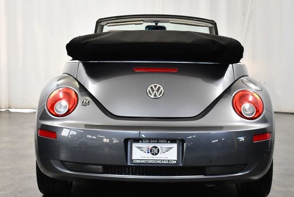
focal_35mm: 73
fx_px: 597
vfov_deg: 18.7
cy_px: 111
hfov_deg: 27.7
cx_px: 154
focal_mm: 32
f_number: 4.5
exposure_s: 1/125
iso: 1600
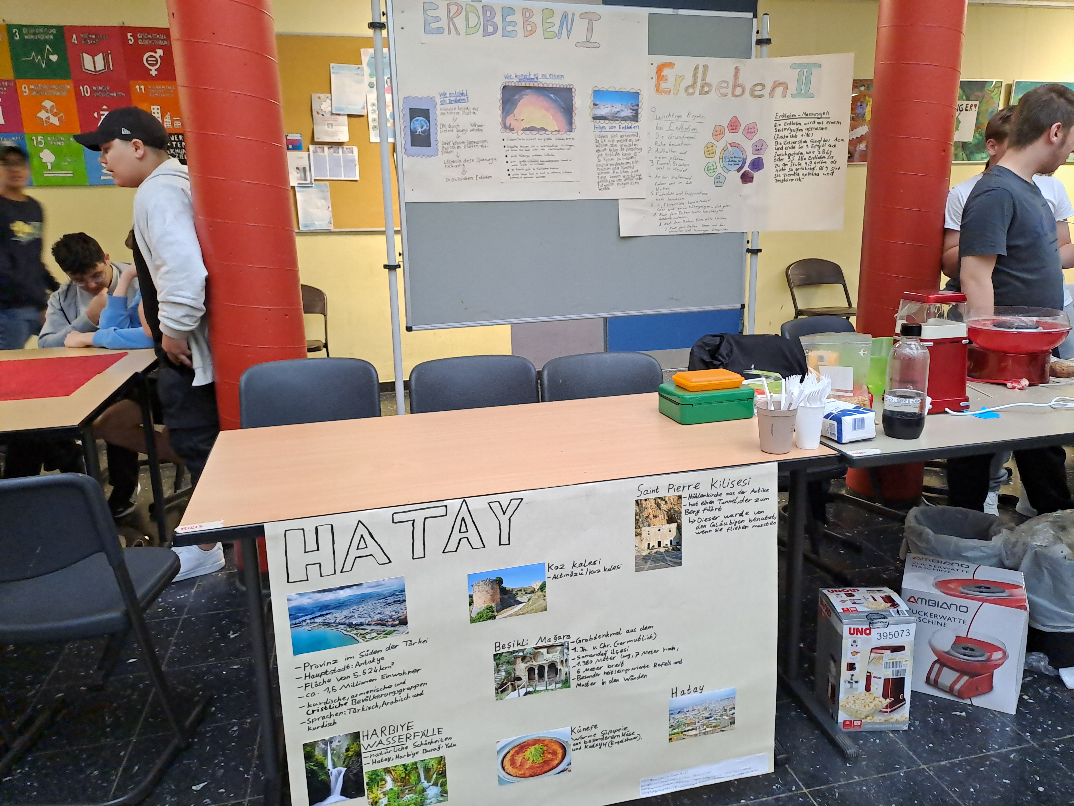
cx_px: 537
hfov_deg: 69.4
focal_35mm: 25
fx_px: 776
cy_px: 403
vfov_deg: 54.9
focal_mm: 4.65
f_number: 1.8
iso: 320
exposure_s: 1/33
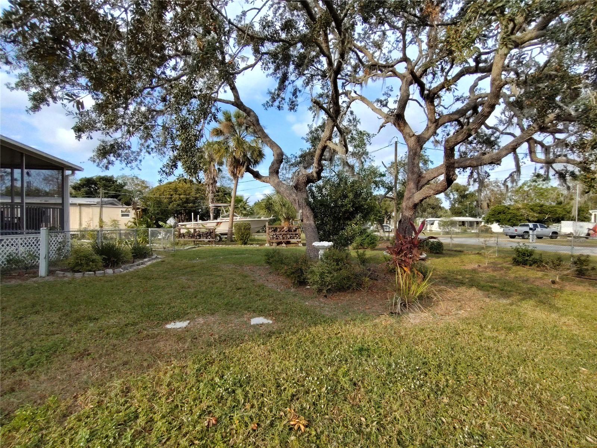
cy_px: 224
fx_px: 276
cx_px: 298
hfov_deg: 94.5
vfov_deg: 78.1
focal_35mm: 16
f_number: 2.2
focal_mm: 1.66
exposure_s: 1/577
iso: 100
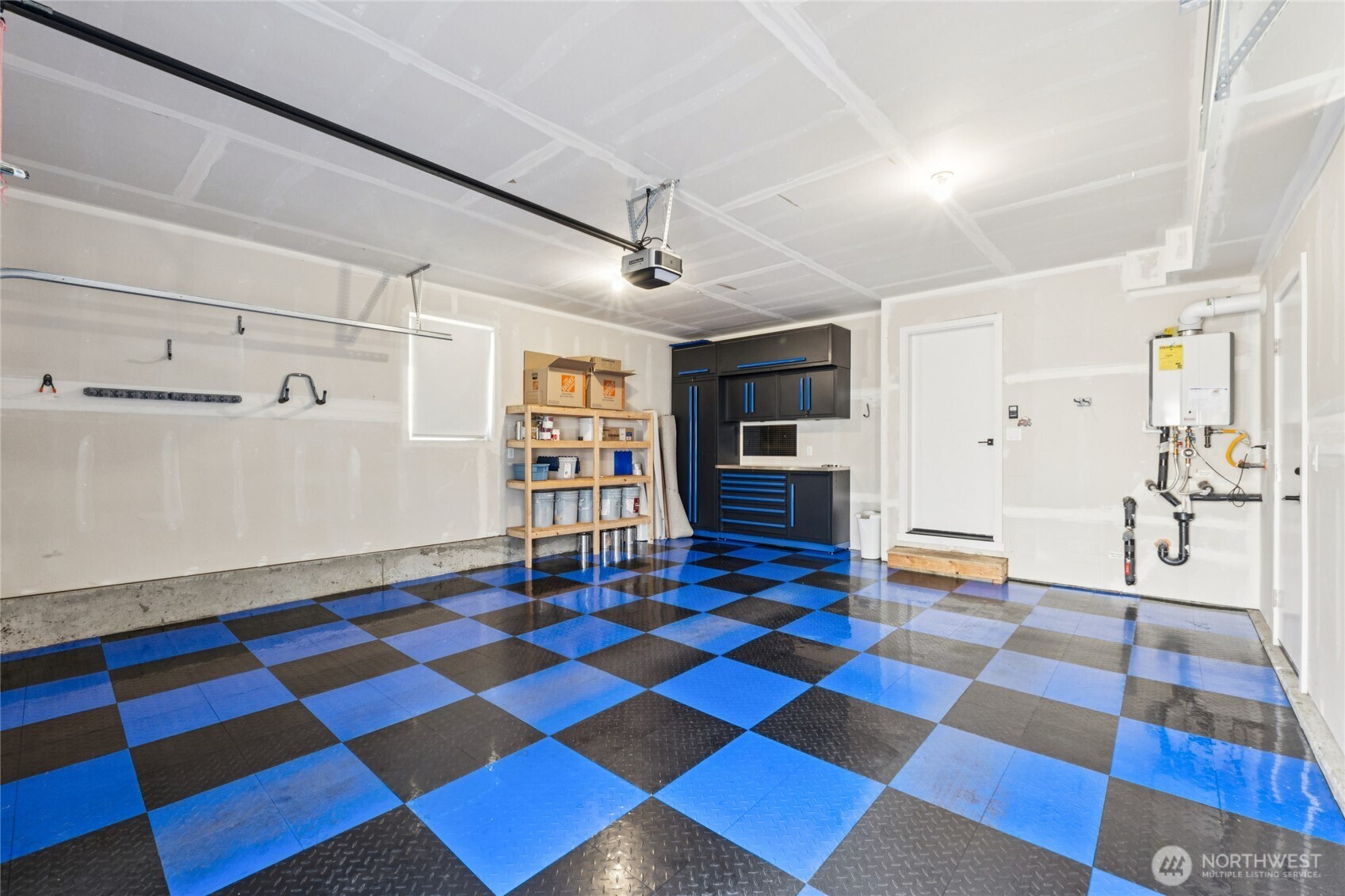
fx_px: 560
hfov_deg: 100.4
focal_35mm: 15
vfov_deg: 77.3
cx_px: 672
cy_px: 448
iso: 200
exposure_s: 1
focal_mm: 10
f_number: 9
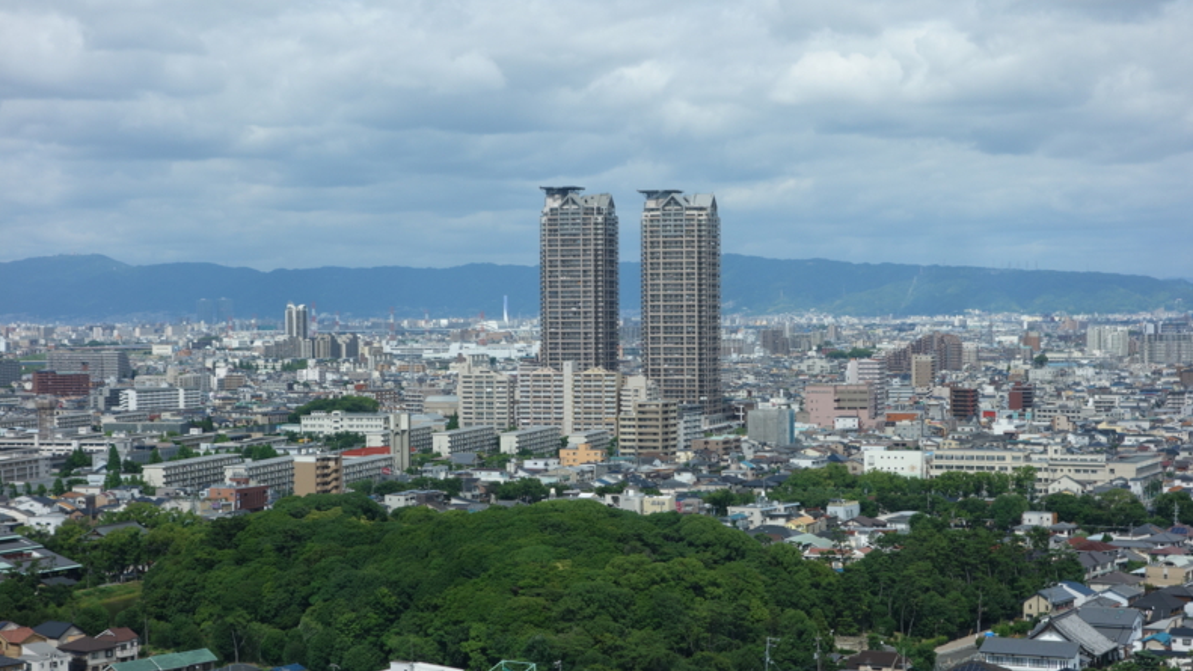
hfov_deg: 29.4
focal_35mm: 72
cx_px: 602
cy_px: 388
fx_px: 2278
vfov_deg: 16.8
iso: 125
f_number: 5.6
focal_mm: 25.32
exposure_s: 1/800
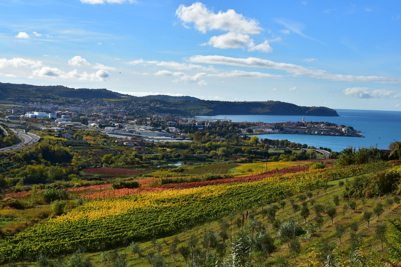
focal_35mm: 52
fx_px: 585
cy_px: 134
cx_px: 200
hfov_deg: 37.9
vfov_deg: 25.8
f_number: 10
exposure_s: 1/200
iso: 100
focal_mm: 35
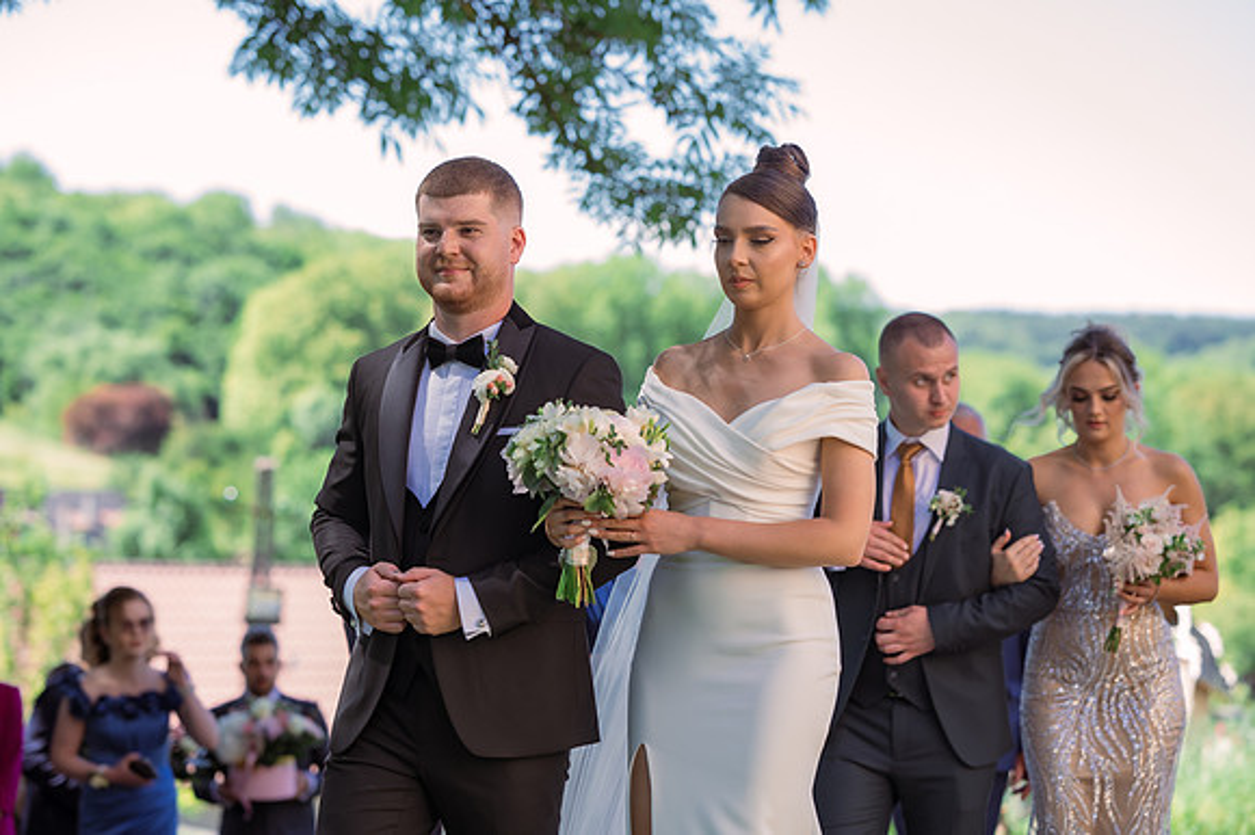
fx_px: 2961
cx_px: 628
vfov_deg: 16.1
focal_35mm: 85
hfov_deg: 23.9
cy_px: 418
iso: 250
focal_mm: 85
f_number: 2.8
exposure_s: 1/640
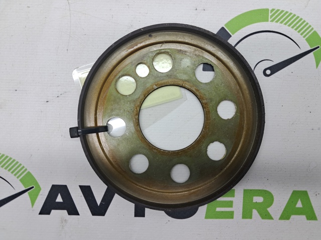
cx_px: 160
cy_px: 120
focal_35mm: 27
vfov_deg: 51.3
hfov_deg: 65.4
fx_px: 250
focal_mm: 4
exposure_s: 1/60
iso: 50
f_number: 1.8
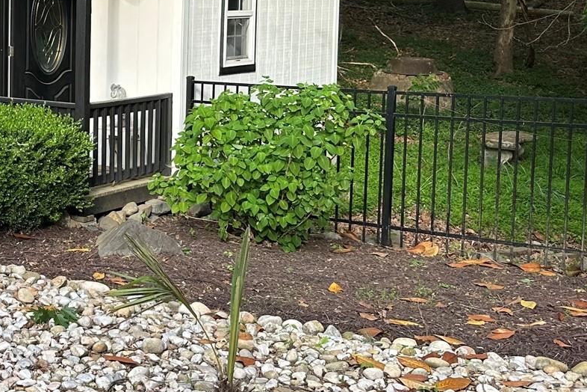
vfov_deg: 20.7
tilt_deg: -4.1
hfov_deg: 28.4
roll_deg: -0.1
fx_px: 1060
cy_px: 73
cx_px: -46
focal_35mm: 65
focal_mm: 6.86
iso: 80
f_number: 1.78
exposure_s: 1/121
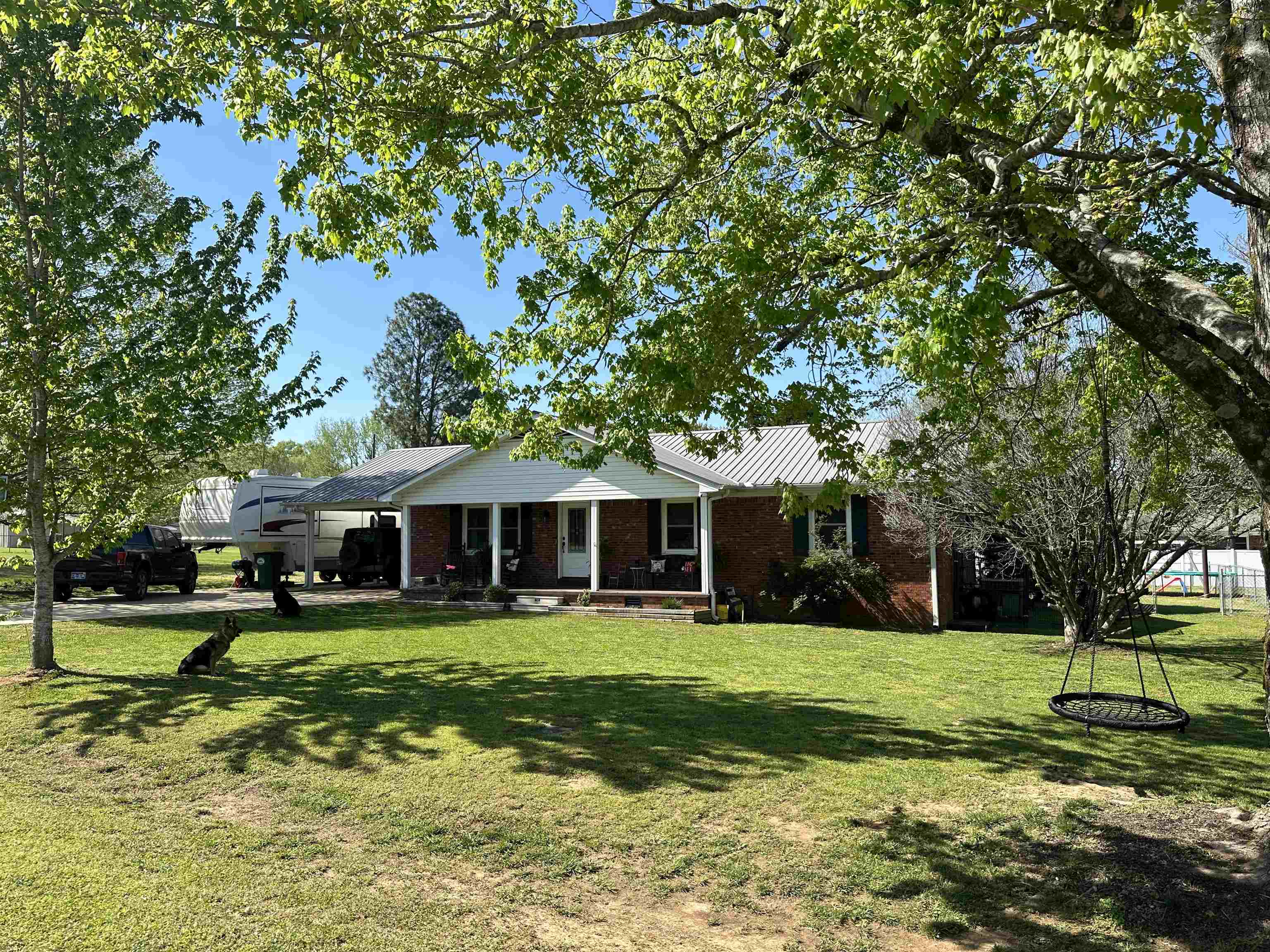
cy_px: 476
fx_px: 881
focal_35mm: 24
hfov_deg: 71.6
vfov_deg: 56.8
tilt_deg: +3.2
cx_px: 635
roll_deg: -0.1
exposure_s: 1/2353
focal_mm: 6.86
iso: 80
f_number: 1.78
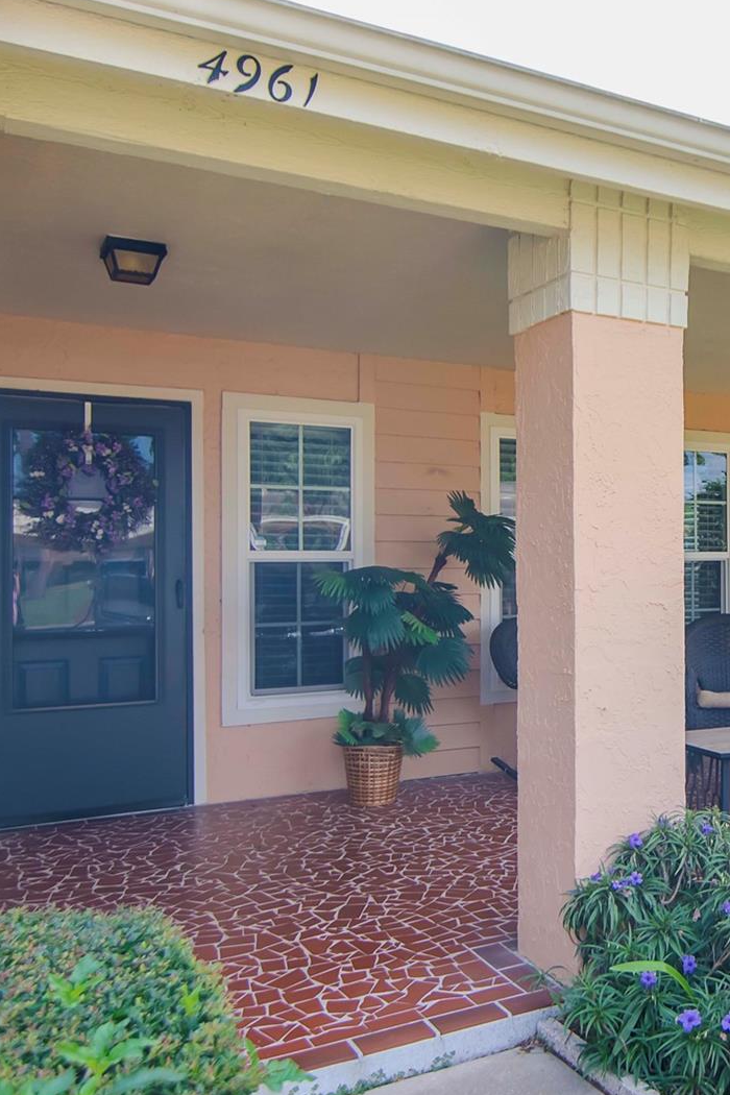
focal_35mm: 32
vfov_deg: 58.7
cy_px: 544
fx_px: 973
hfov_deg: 37.9
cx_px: 680
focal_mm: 14
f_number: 5
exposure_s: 1/500
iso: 640
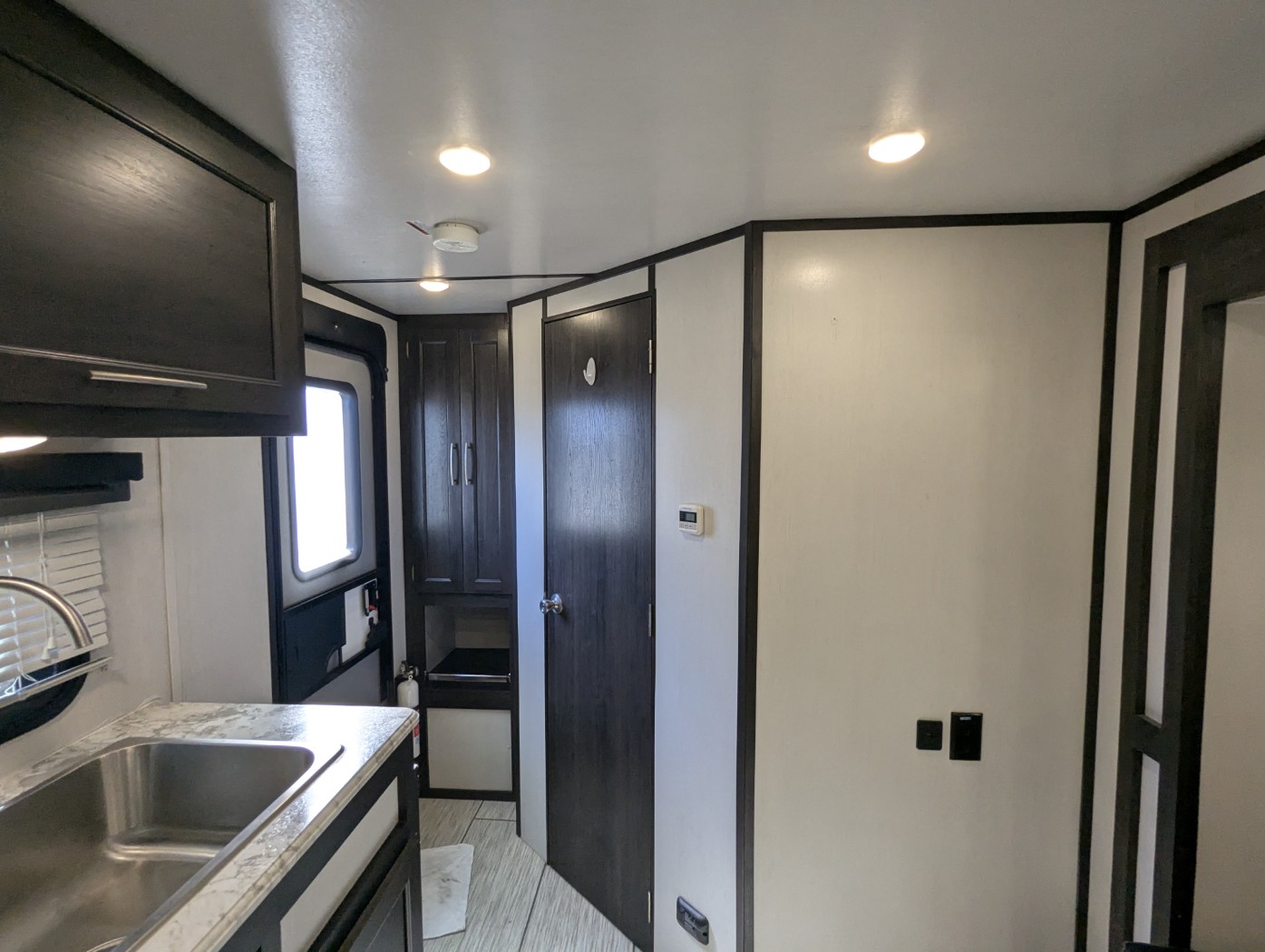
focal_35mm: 16
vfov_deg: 78.2
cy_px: 476
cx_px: 632
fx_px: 585
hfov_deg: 94.4
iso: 204
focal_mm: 2.35
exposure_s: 1/171
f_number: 2.2
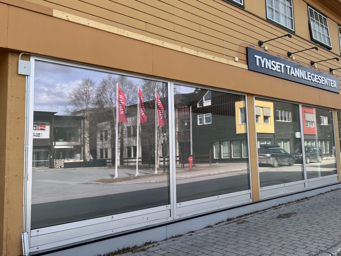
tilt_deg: +6.5
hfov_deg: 54.8
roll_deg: +2.8
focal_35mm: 33
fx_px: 325
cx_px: 209
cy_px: 116
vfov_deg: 42.9
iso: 50
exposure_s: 1/1838
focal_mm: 5.7
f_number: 1.5
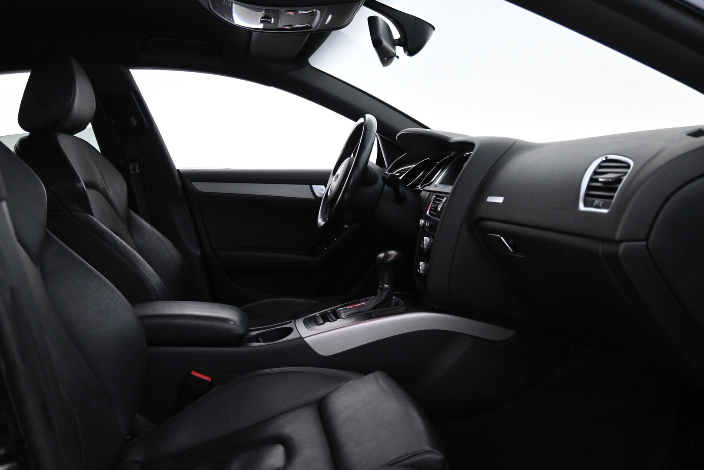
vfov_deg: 43.6
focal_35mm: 30
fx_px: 587
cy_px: 235
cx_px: 352
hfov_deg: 61.9
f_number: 3.8
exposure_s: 1/30
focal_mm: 20
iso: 3200
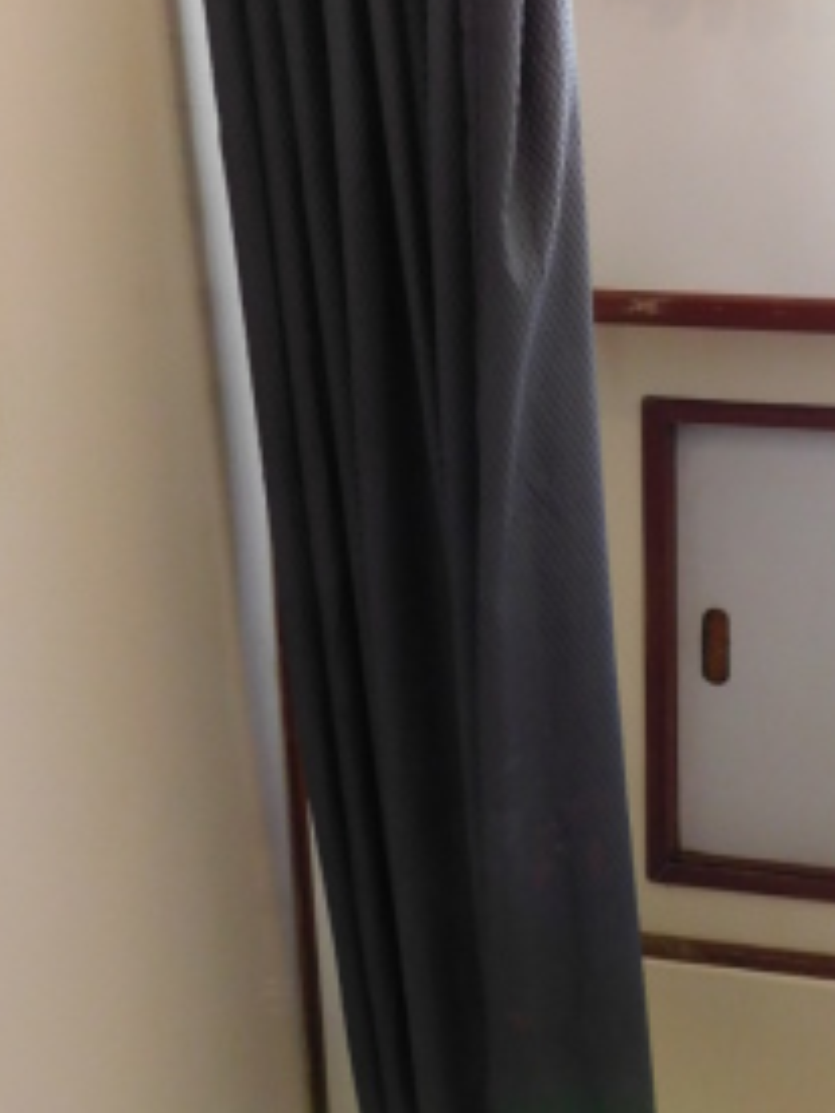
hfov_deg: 27.4
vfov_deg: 38.1
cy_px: 484
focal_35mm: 50
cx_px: 835
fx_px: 1608
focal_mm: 4
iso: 280
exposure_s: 1/30
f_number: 3
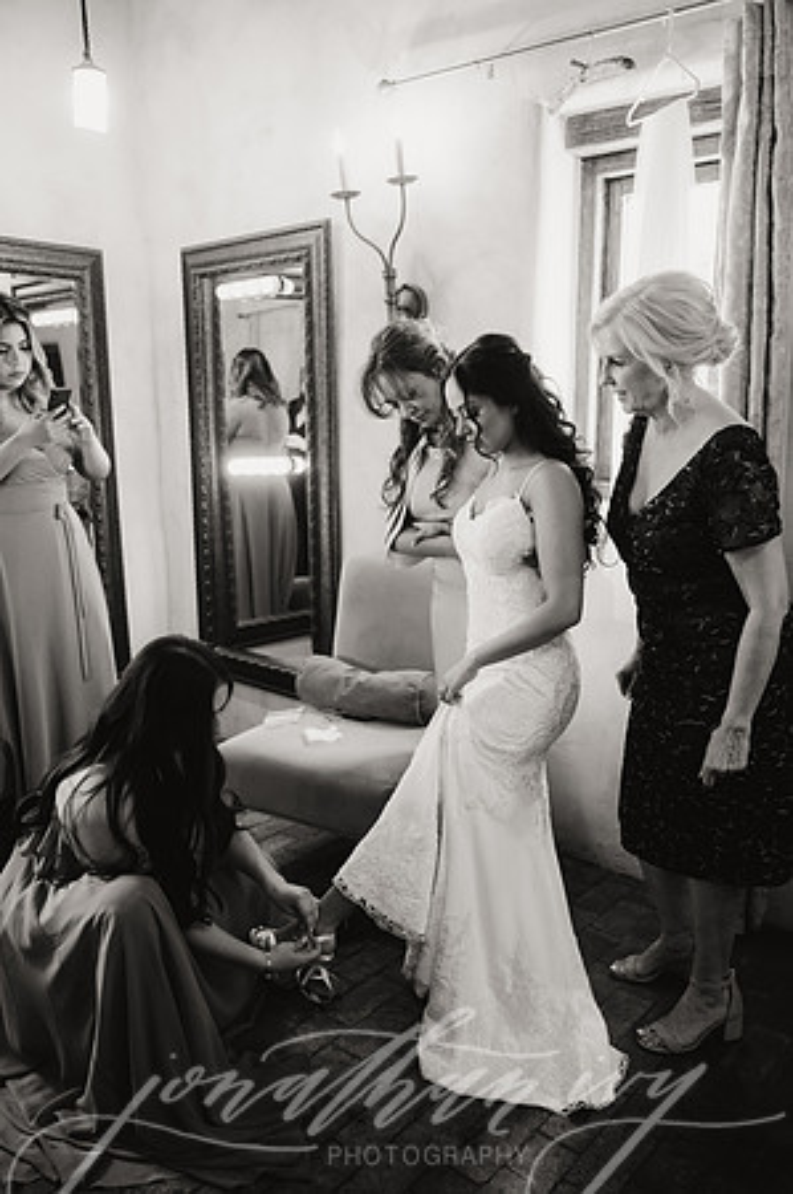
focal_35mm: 29
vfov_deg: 63.7
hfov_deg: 44.9
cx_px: 396
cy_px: 597
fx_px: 960
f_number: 2.8
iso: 2500
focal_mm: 29
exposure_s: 1/200
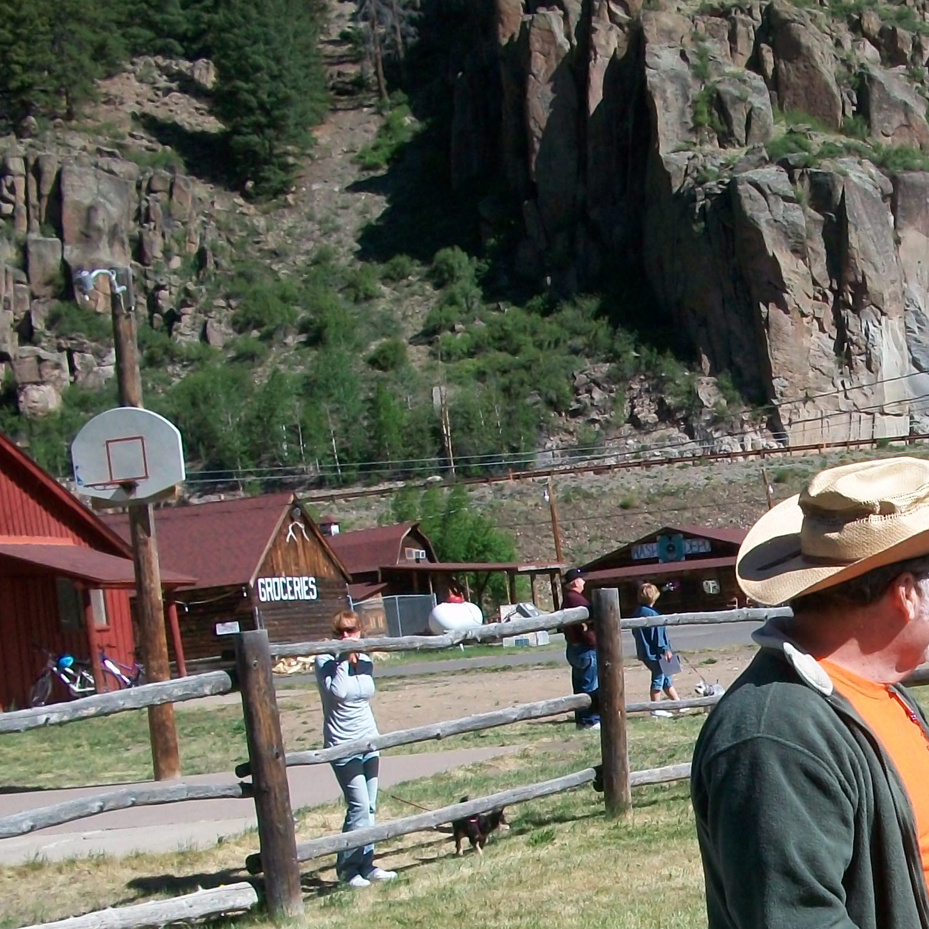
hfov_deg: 24.7
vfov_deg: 25.2
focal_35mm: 67
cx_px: 890
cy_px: 774
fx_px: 2034
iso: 80
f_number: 5.5
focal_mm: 5.7
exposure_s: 1/400
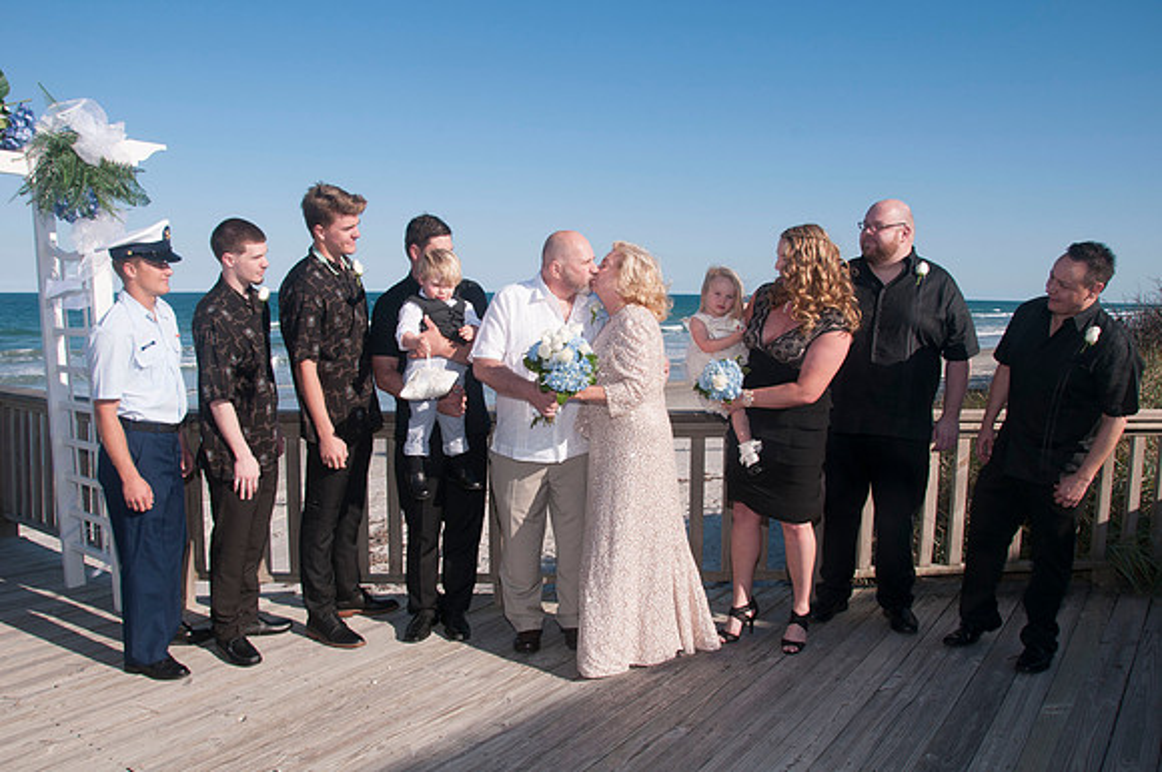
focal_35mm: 27
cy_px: 386
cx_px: 581
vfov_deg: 47.8
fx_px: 870
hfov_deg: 67.5
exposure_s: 1/250
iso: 100
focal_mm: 18
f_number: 11
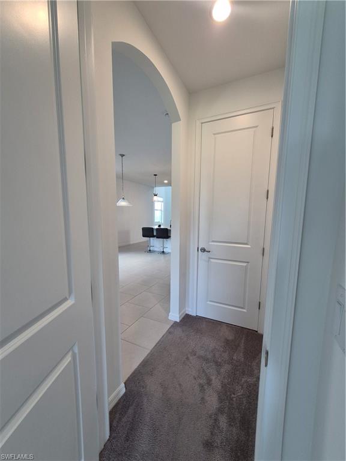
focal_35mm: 13
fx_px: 173
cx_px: 173
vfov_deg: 106.2
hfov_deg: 89.9
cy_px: 230
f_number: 2.2
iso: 125
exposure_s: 1/60
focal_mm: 1.74
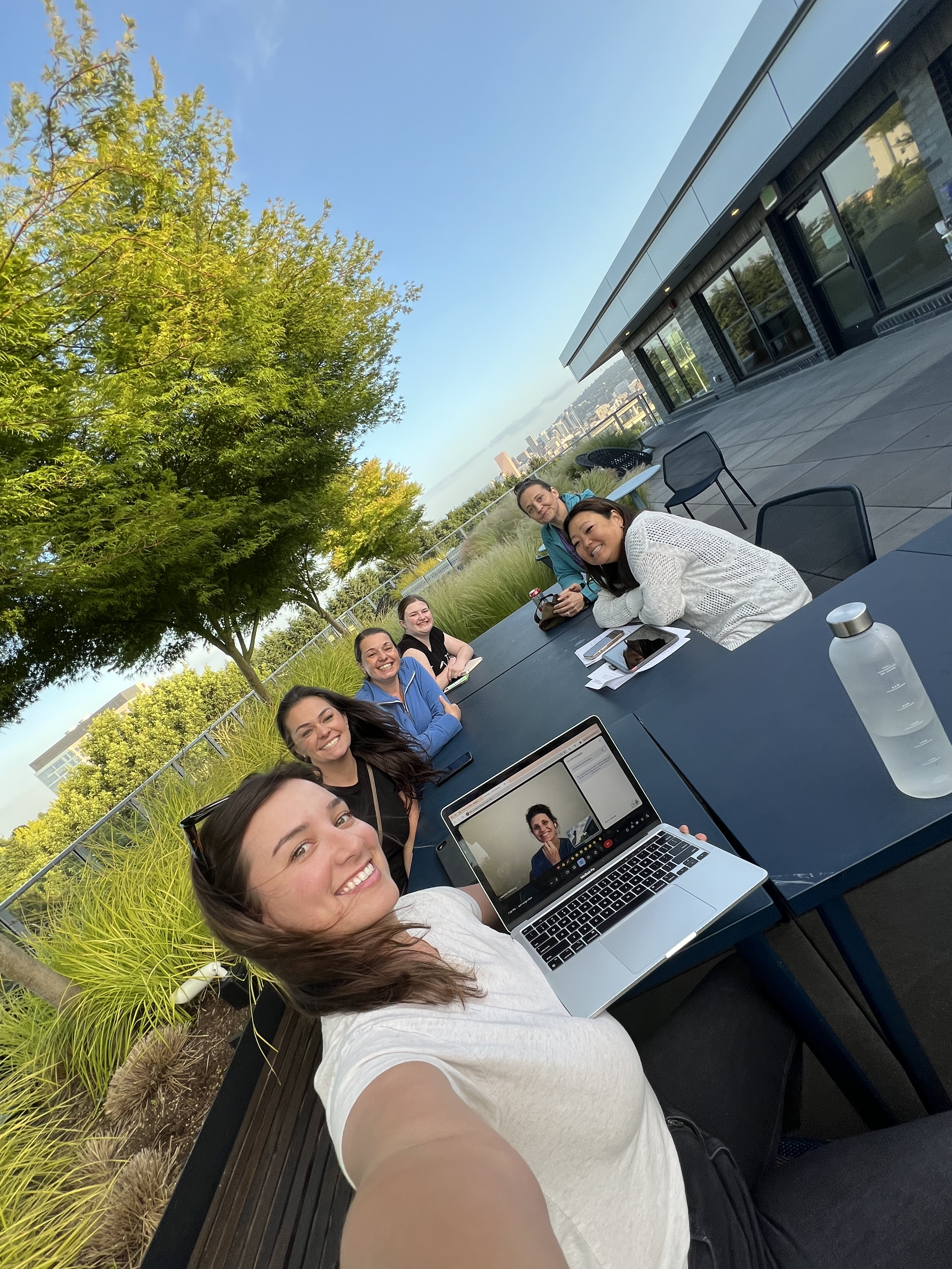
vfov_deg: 101.9
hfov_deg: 85.7
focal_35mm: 14
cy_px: 681
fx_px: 513
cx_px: 471
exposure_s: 1/137
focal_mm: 1.57
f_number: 1.8
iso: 32
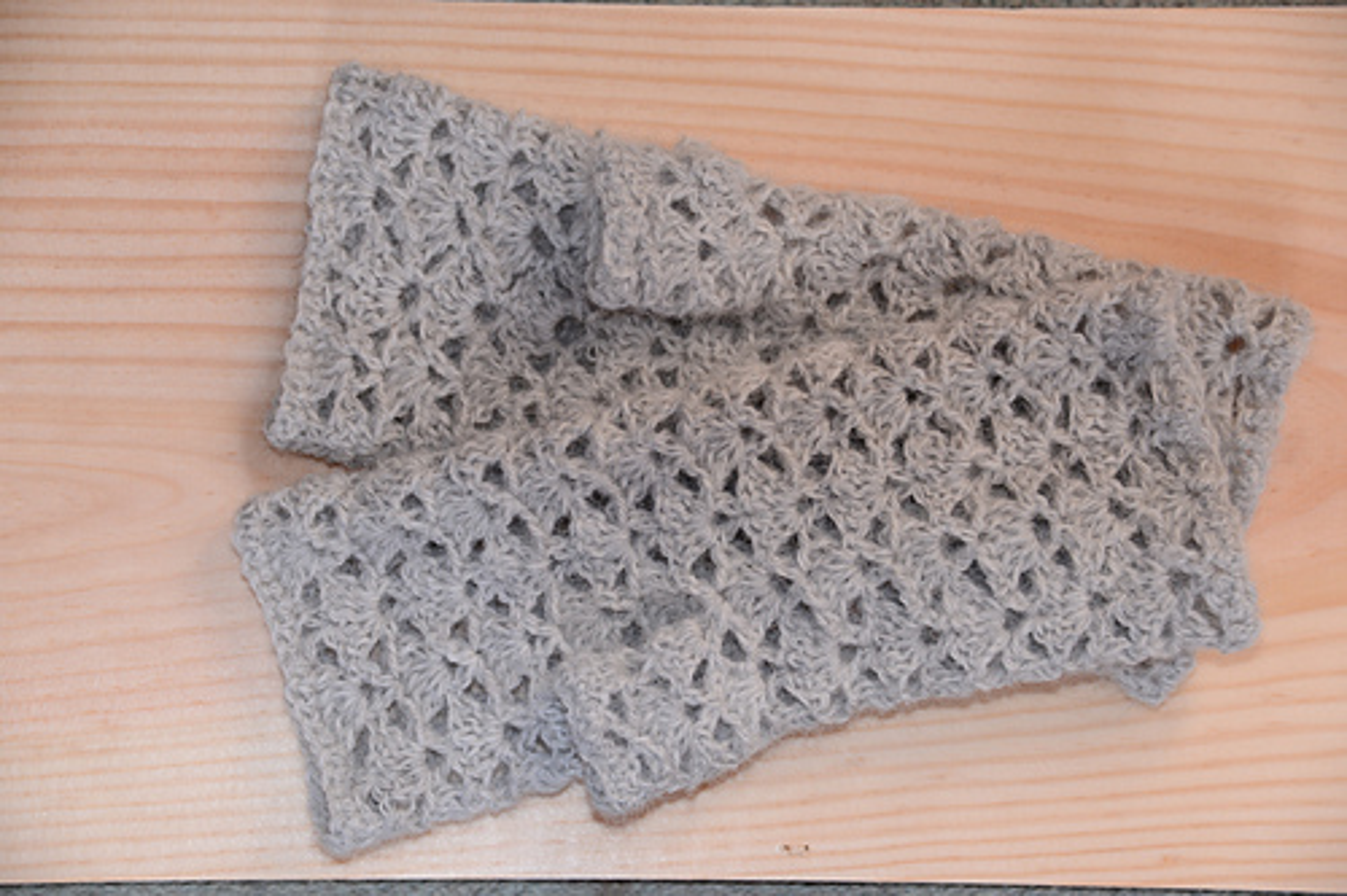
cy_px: 448
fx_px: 3665
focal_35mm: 98
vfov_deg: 14.0
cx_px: 674
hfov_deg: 20.8
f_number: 5.3
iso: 1100
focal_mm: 98
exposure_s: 1/100
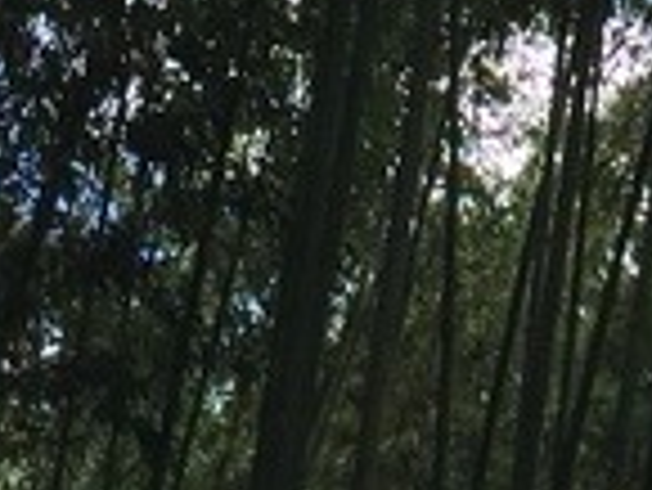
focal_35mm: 205
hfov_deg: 9.4
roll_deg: -2.1
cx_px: 1003
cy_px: -861
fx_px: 3864
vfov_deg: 6.7
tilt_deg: +40.5
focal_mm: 4.15
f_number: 2.2
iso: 32
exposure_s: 1/324
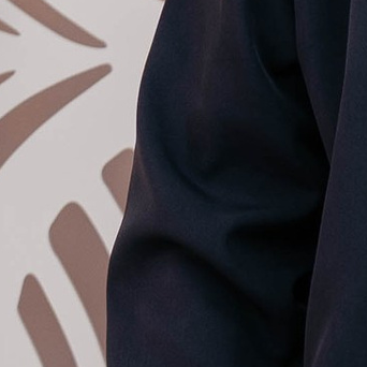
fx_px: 4354
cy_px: 502
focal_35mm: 363
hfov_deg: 4.6
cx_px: 1075
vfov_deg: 4.8
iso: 80
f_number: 3.2
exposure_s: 1/200
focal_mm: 38
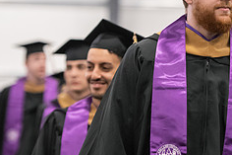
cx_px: 208
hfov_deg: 7.0
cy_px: 53
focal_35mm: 295
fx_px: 1900
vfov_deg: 4.7
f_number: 3.2
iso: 3200
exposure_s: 1/200
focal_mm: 120
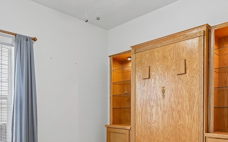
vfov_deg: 39.4
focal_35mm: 31
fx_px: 193
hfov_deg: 60.9
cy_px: 108
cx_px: 97
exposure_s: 1/10
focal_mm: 14
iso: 400
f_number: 10
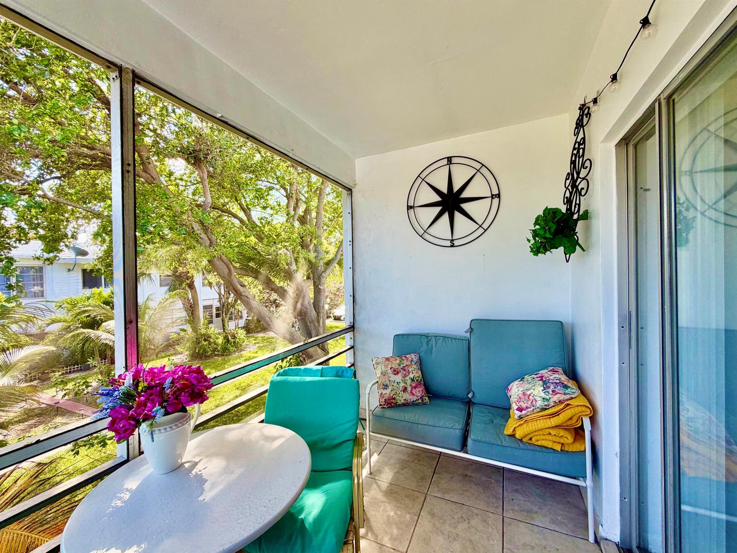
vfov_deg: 85.7
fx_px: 298
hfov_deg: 102.1
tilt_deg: -0.8
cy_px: 276
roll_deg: +1.8
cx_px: 368
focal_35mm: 14
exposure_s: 1/121
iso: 50
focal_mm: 2.22
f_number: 2.2
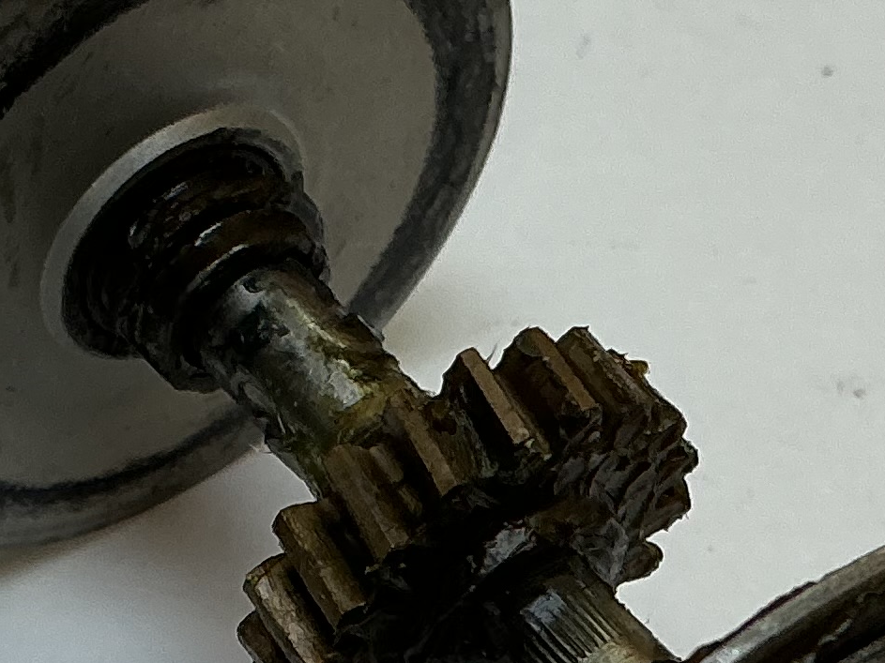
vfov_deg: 11.9
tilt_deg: -52.8
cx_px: 193
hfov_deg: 15.8
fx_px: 3170
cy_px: 488
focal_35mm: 124
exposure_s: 1/120
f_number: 1.8
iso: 25
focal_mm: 3
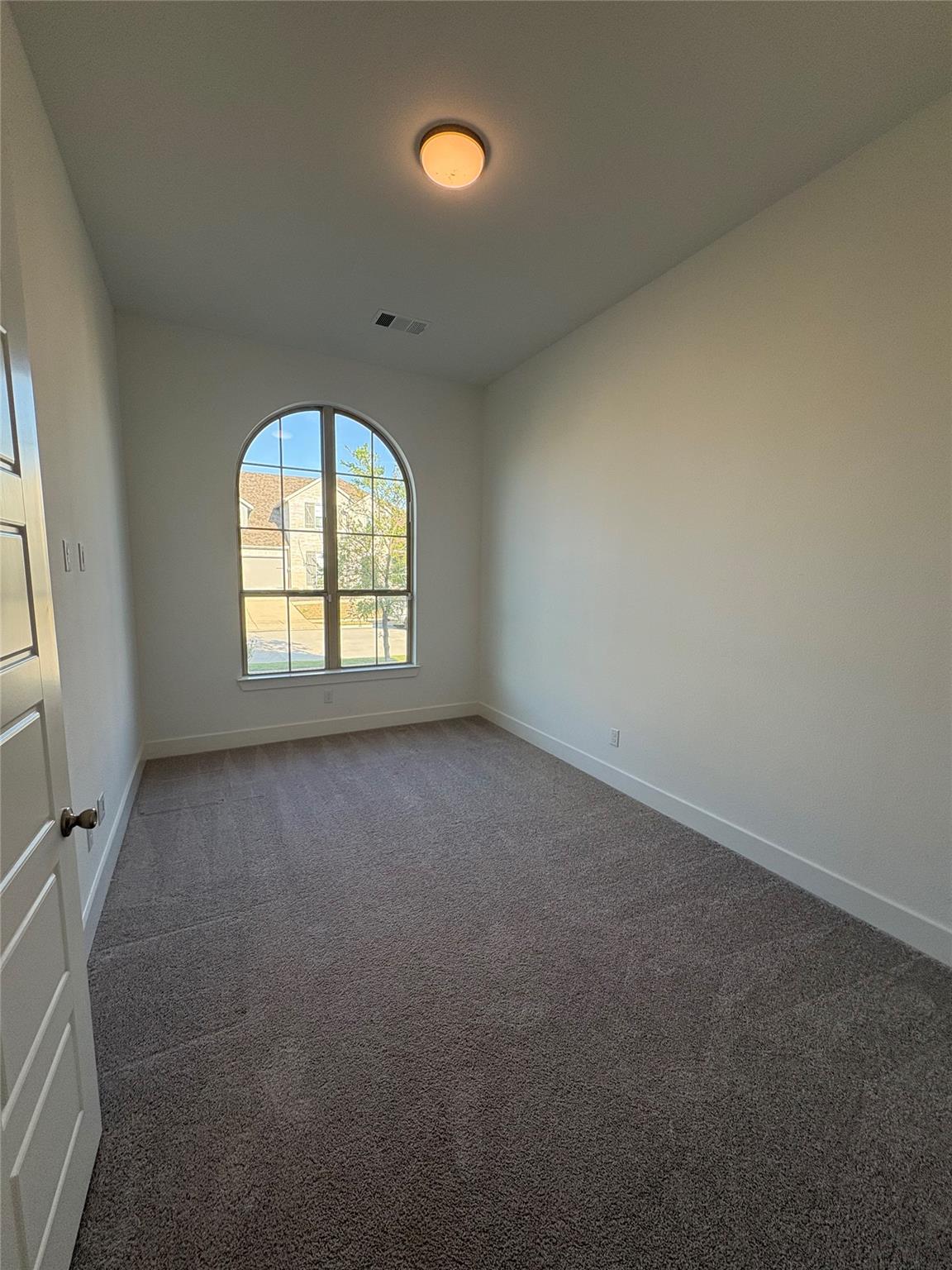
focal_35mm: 14
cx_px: 476
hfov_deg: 85.7
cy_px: 635
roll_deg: -0.3
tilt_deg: -6.2
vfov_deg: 102.1
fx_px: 513
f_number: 2.2
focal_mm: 2.22
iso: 64
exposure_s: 1/131
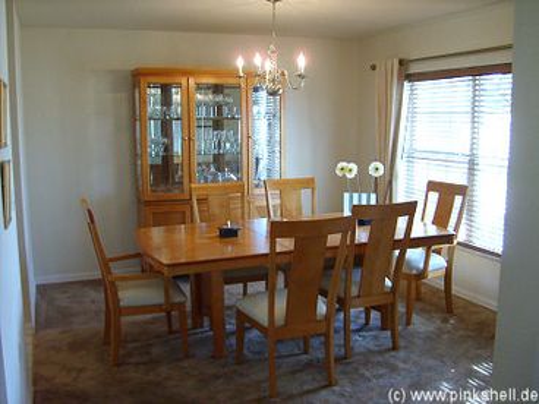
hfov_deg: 52.6
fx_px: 545
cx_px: 270
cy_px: 202
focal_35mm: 35
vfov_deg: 40.7
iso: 140
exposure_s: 1/30
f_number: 2.8
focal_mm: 5.8
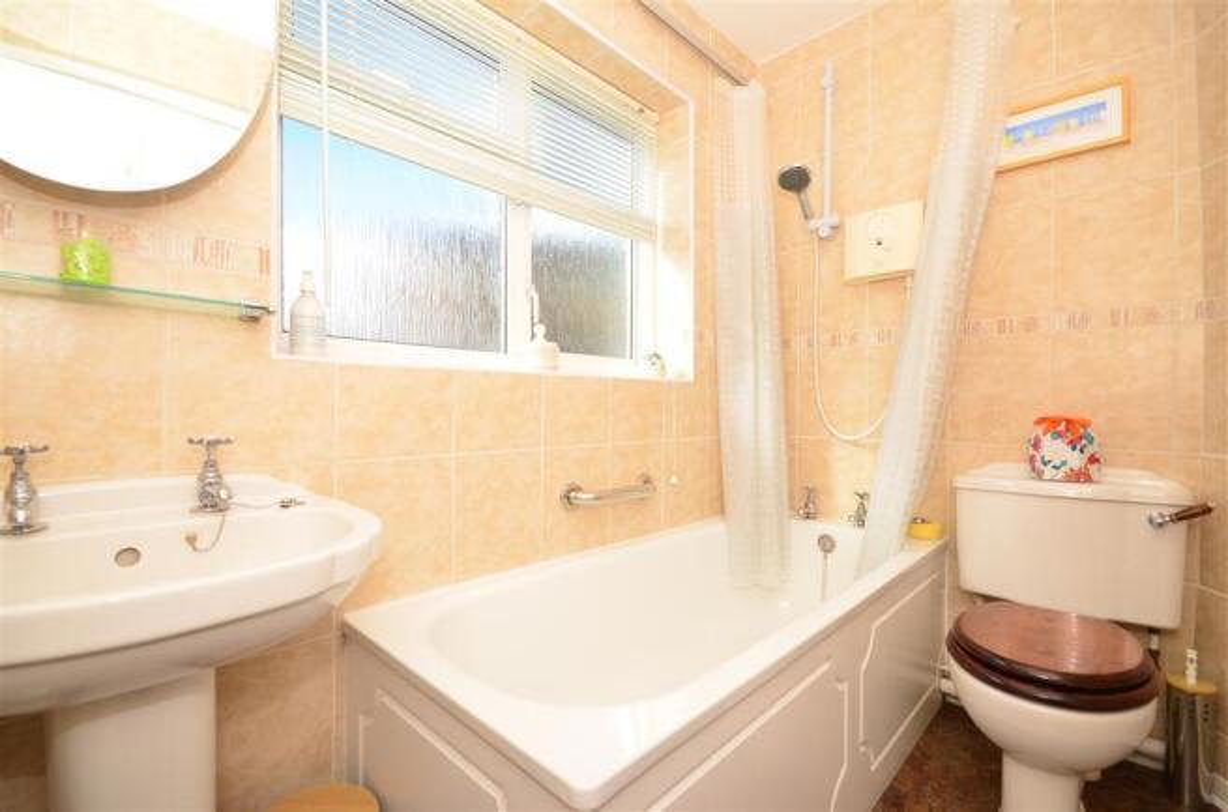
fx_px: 510
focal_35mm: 15
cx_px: 614
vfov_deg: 77.0
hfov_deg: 100.5
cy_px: 406
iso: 640
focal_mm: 10
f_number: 9
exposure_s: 1/200
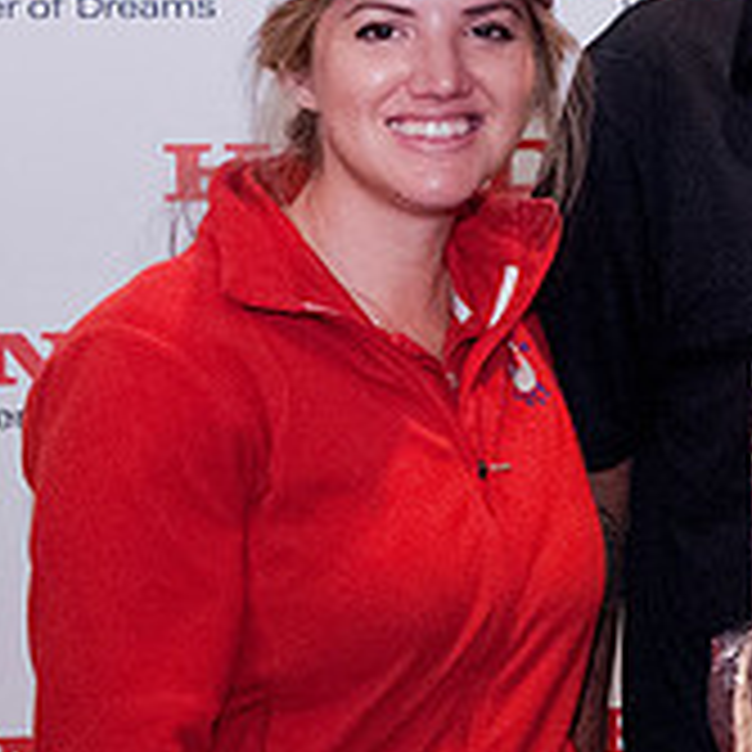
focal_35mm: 158
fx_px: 3883
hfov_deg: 10.8
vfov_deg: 11.0
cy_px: 205
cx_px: 975
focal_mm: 30
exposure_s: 1/100
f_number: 4
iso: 1250
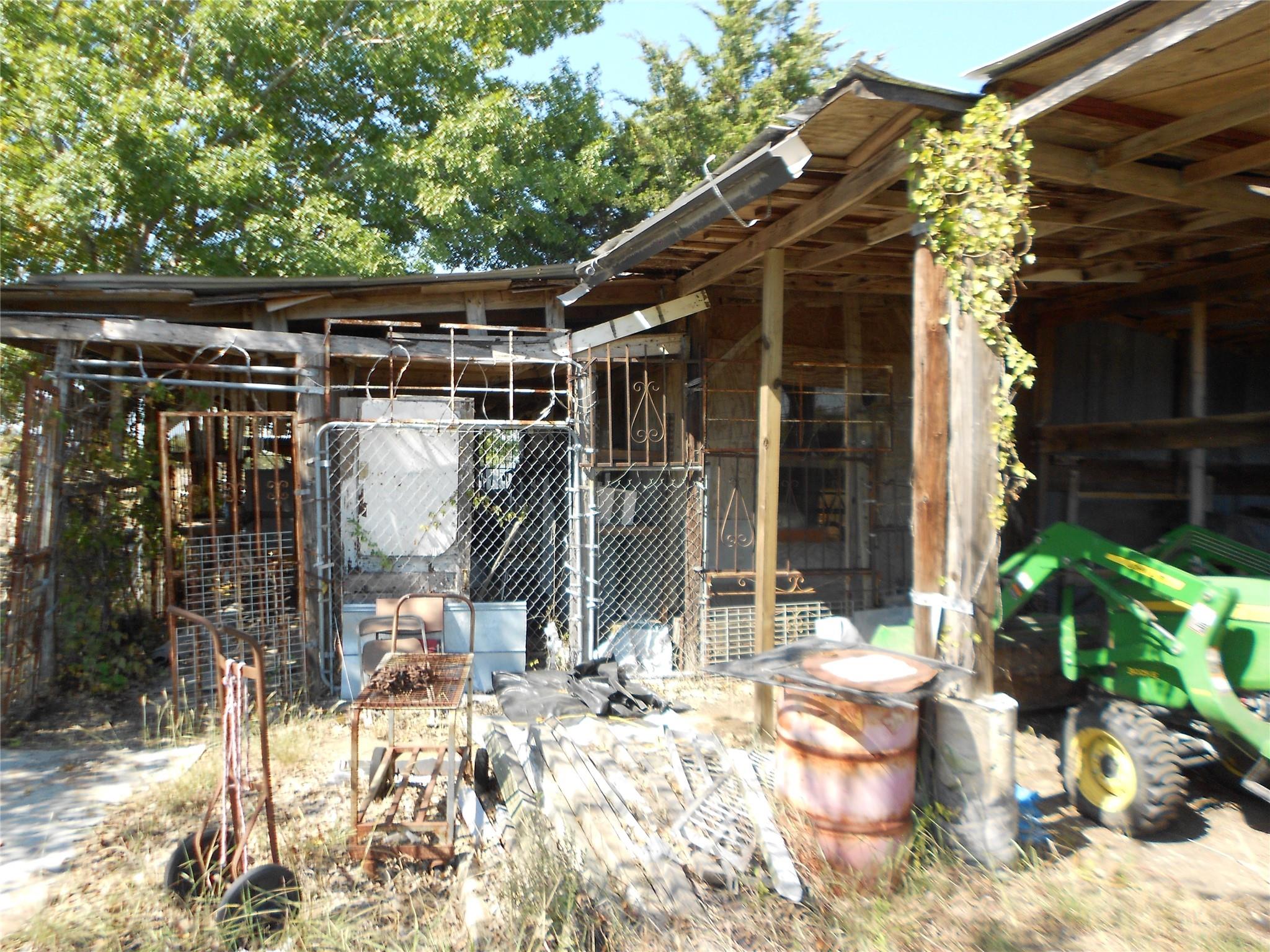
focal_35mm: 26
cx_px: 635
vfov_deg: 53.1
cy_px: 476
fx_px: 954
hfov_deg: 67.3
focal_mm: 4.6
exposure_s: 1/250
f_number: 3.2
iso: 80
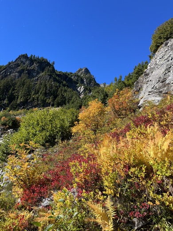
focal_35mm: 26
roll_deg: -2.8
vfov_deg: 67.3
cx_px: 86
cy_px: 116
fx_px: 173
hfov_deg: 53.1
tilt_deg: +23.8
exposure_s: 1/1536
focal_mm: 5.1
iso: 50
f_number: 1.6
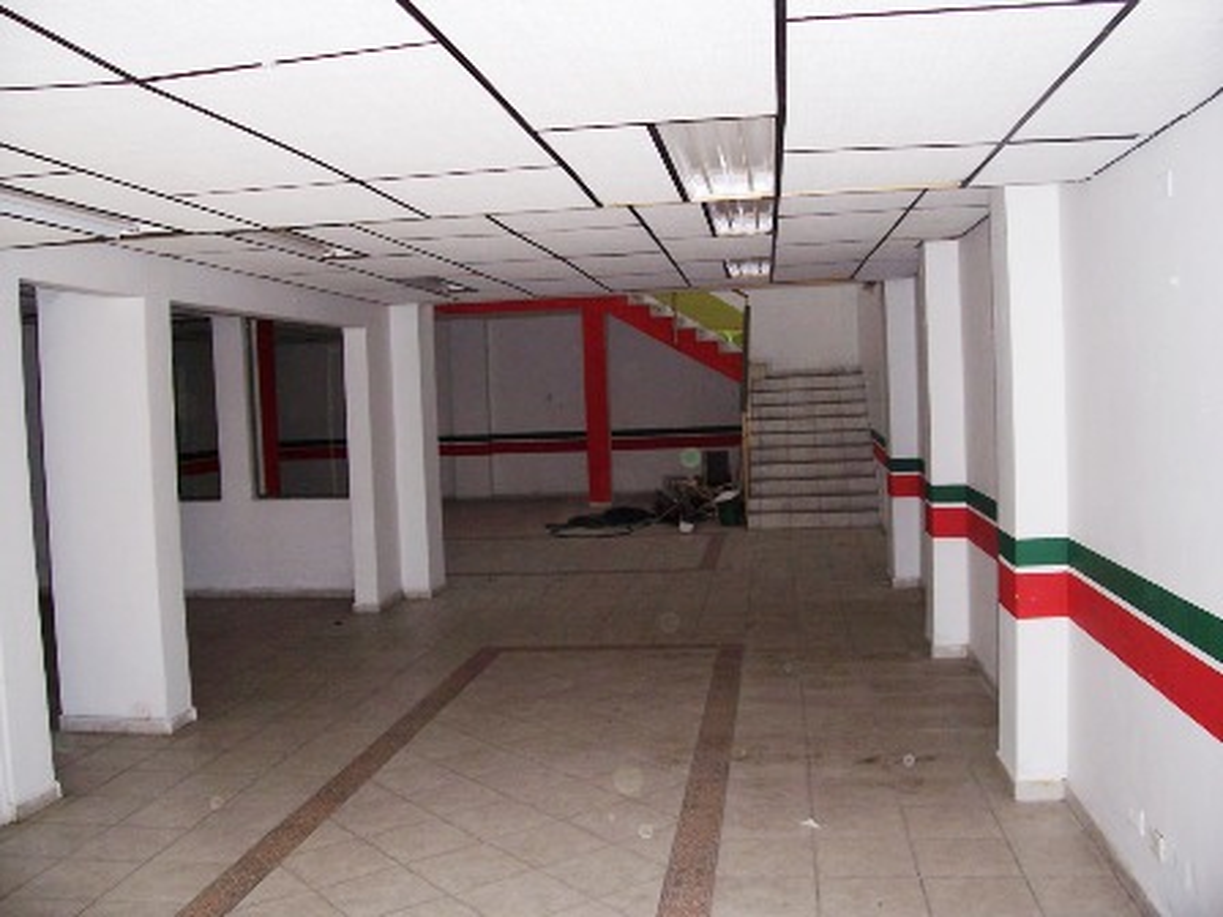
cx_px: 612
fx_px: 1201
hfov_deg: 54.0
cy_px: 458
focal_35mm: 34
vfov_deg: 41.8
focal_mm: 5.6
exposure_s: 1/60
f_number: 2.7
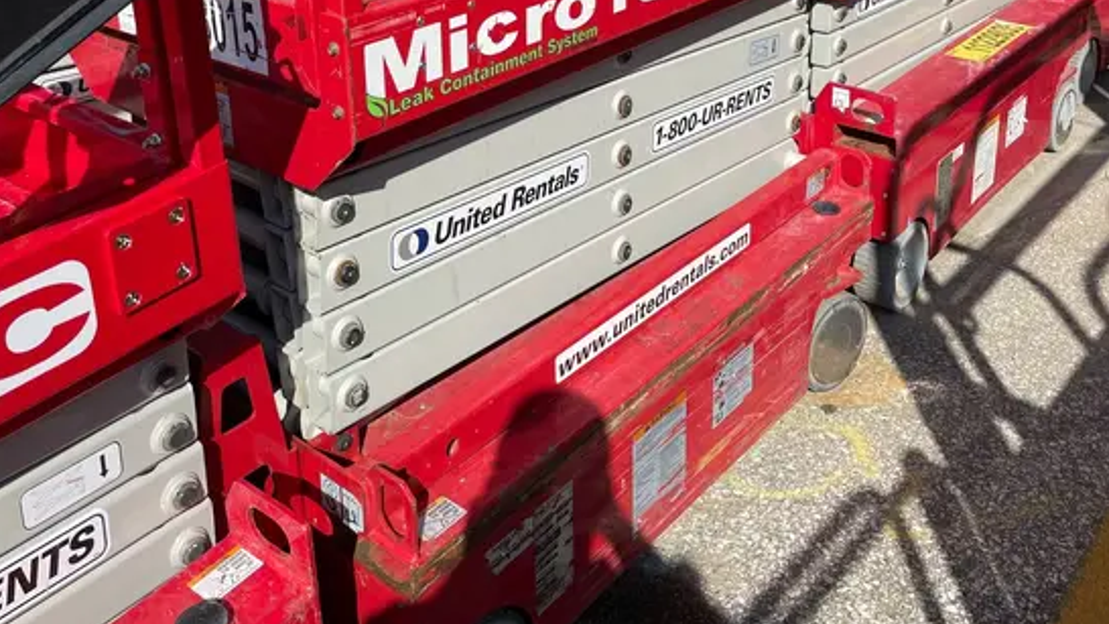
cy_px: 19
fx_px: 1117
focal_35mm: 38
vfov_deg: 29.4
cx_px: 554
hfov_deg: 52.8
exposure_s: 1/4132
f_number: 1.6
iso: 50
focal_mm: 4.2
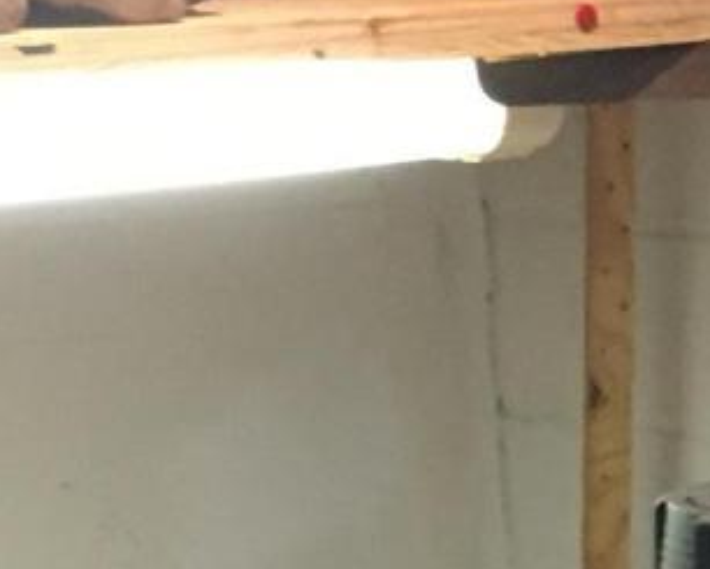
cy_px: 664
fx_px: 3889
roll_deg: +2.2
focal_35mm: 185
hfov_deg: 9.8
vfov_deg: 8.3
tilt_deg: -10.9
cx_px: 1388
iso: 160
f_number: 2.2
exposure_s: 1/30
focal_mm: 4.15
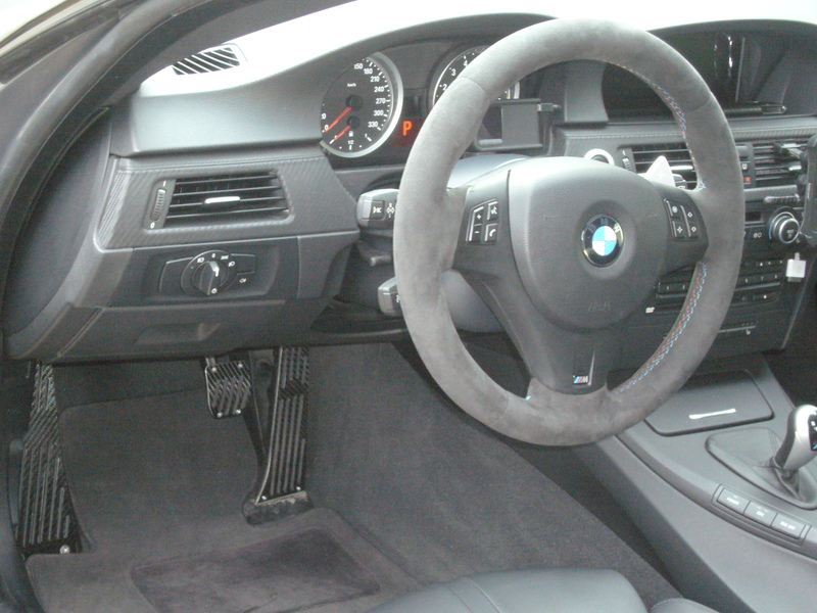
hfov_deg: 28.6
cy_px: 306
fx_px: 1605
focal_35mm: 68
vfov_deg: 21.6
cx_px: 408
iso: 400
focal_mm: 11.2
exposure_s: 1/30
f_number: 4.3
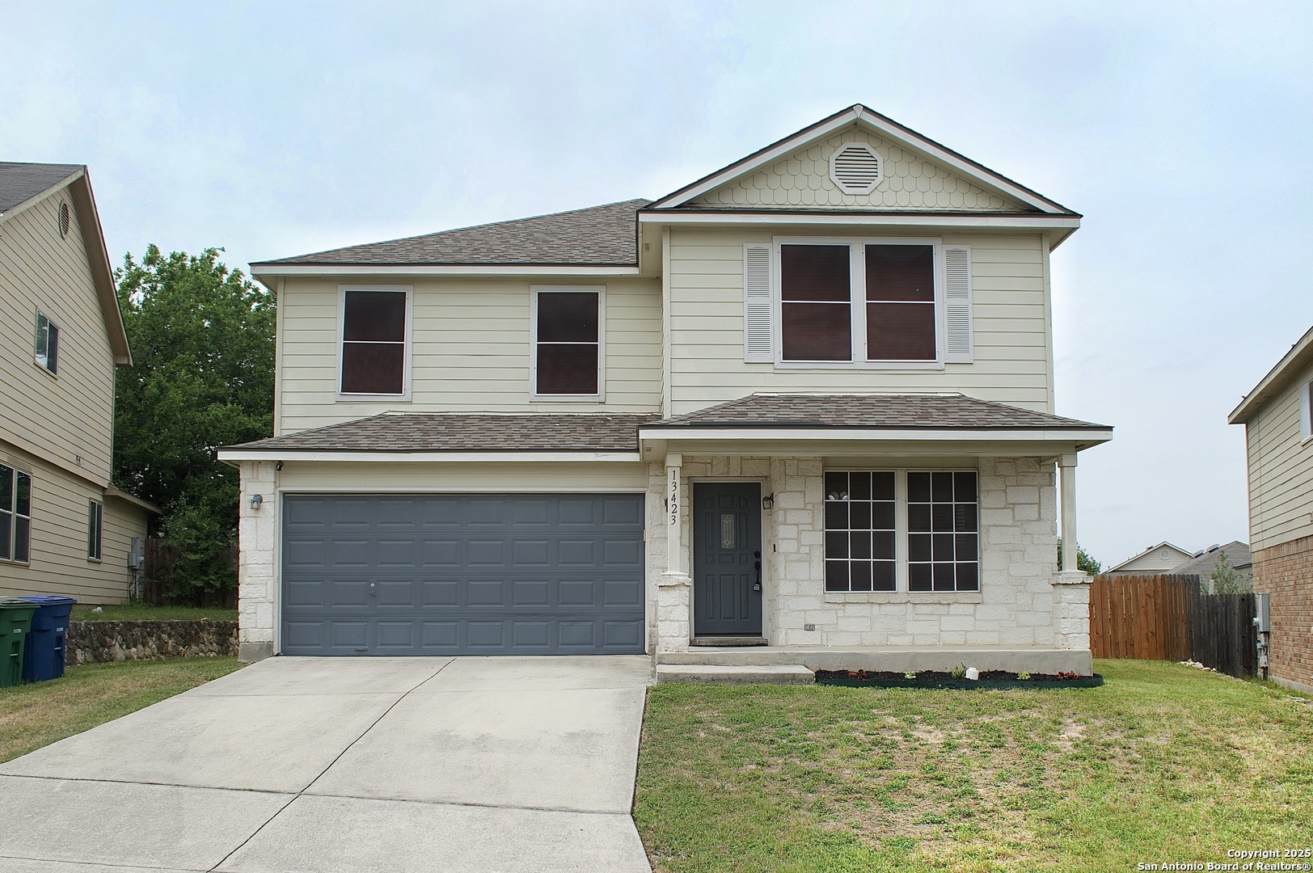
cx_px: 656
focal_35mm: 27
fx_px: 984
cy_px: 436
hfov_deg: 67.4
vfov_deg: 47.9
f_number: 8
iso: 100
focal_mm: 18
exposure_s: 1/250
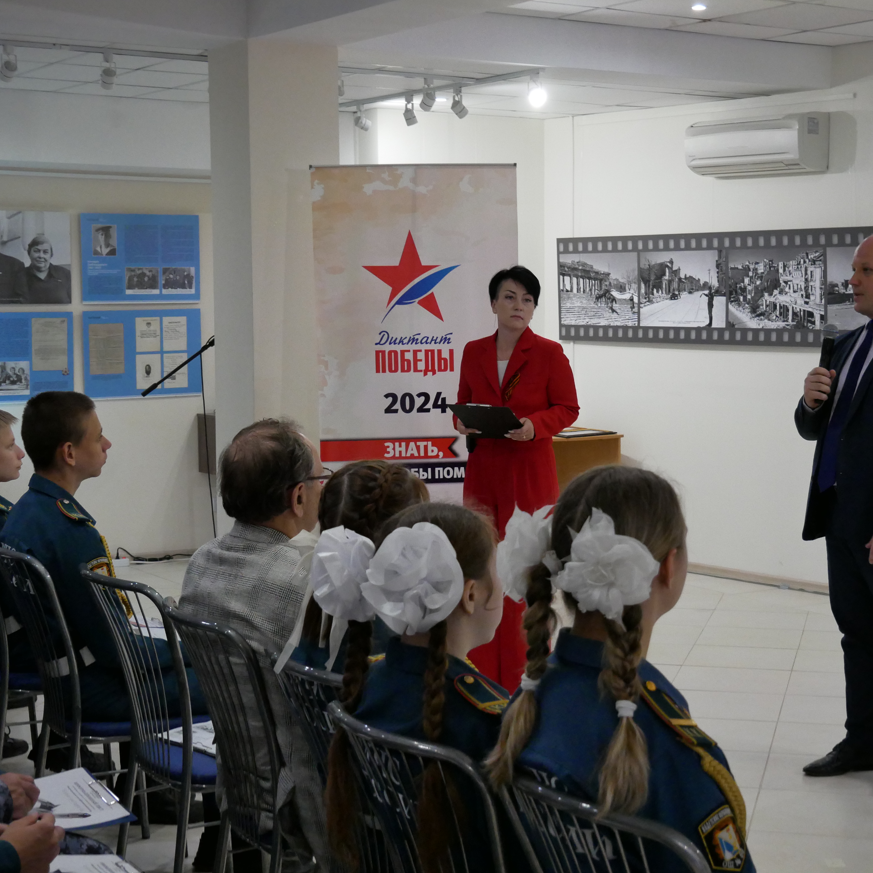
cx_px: 508
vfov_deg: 29.1
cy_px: 436
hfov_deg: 29.0
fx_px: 1683
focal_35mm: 59
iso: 2000
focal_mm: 25
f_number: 4.5
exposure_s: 1/125
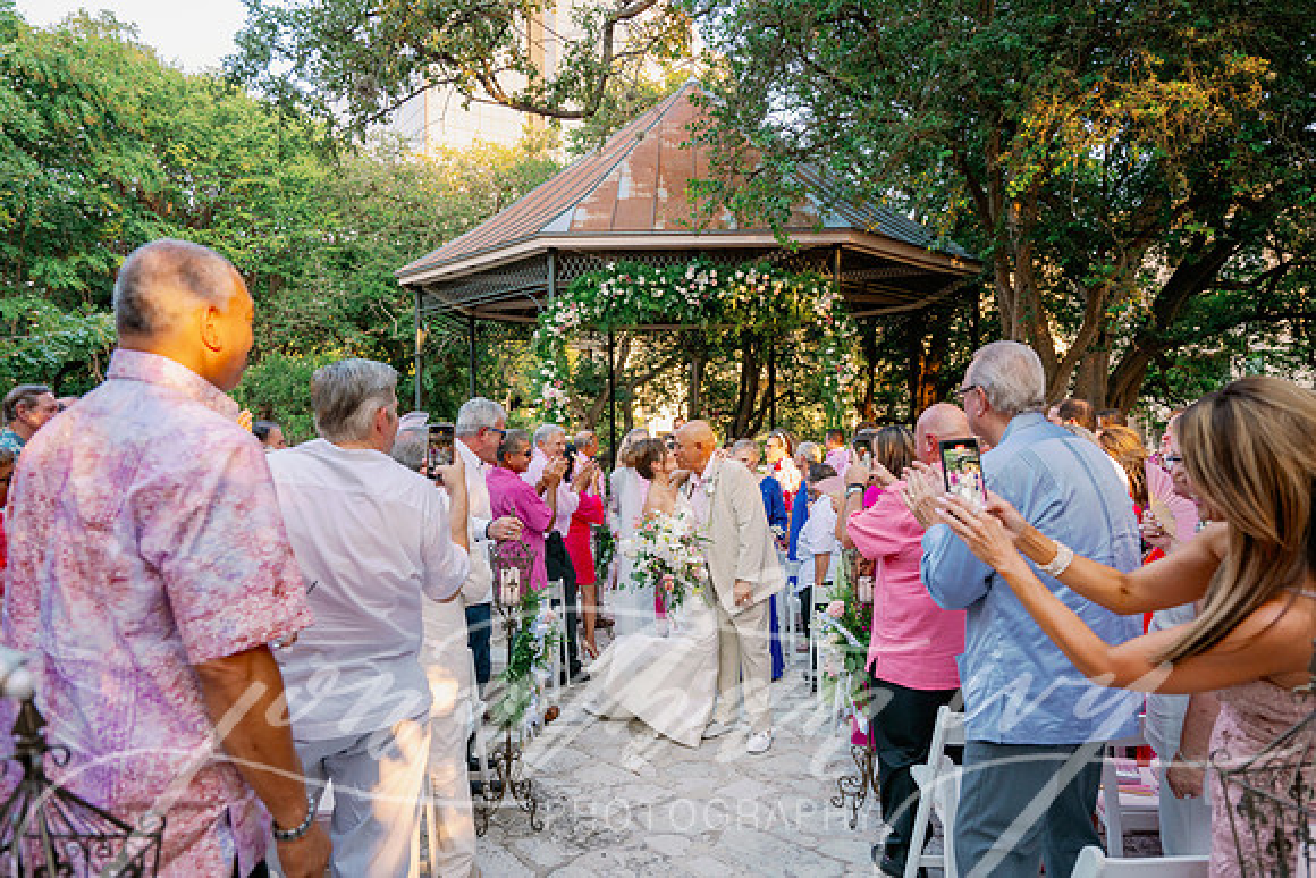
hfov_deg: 73.7
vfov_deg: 53.2
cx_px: 658
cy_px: 439
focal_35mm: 24
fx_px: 877
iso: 320
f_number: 3.5
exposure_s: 1/250
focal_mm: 24
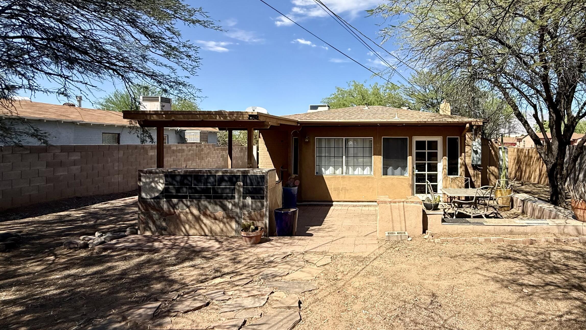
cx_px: 367
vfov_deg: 55.7
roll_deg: -0.5
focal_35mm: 20
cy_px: 142
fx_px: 311
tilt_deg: +0.3
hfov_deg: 84.9
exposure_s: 1/1901
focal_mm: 2.22
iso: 50
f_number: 2.2
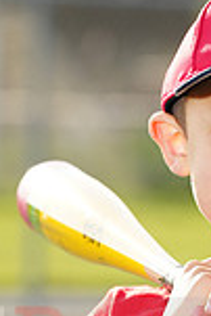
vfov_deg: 3.6
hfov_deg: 2.4
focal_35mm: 565
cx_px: 235
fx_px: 4956
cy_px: 326
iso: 100
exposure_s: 1/250
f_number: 5
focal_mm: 147
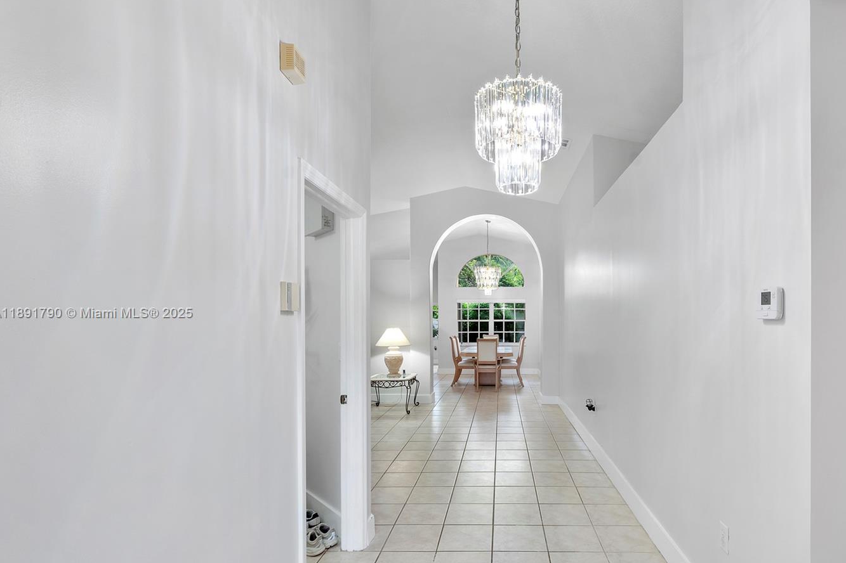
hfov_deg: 89.1
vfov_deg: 67.1
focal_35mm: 18
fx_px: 423
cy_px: 314
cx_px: 497
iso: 160
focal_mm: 10
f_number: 11
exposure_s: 1/1.67
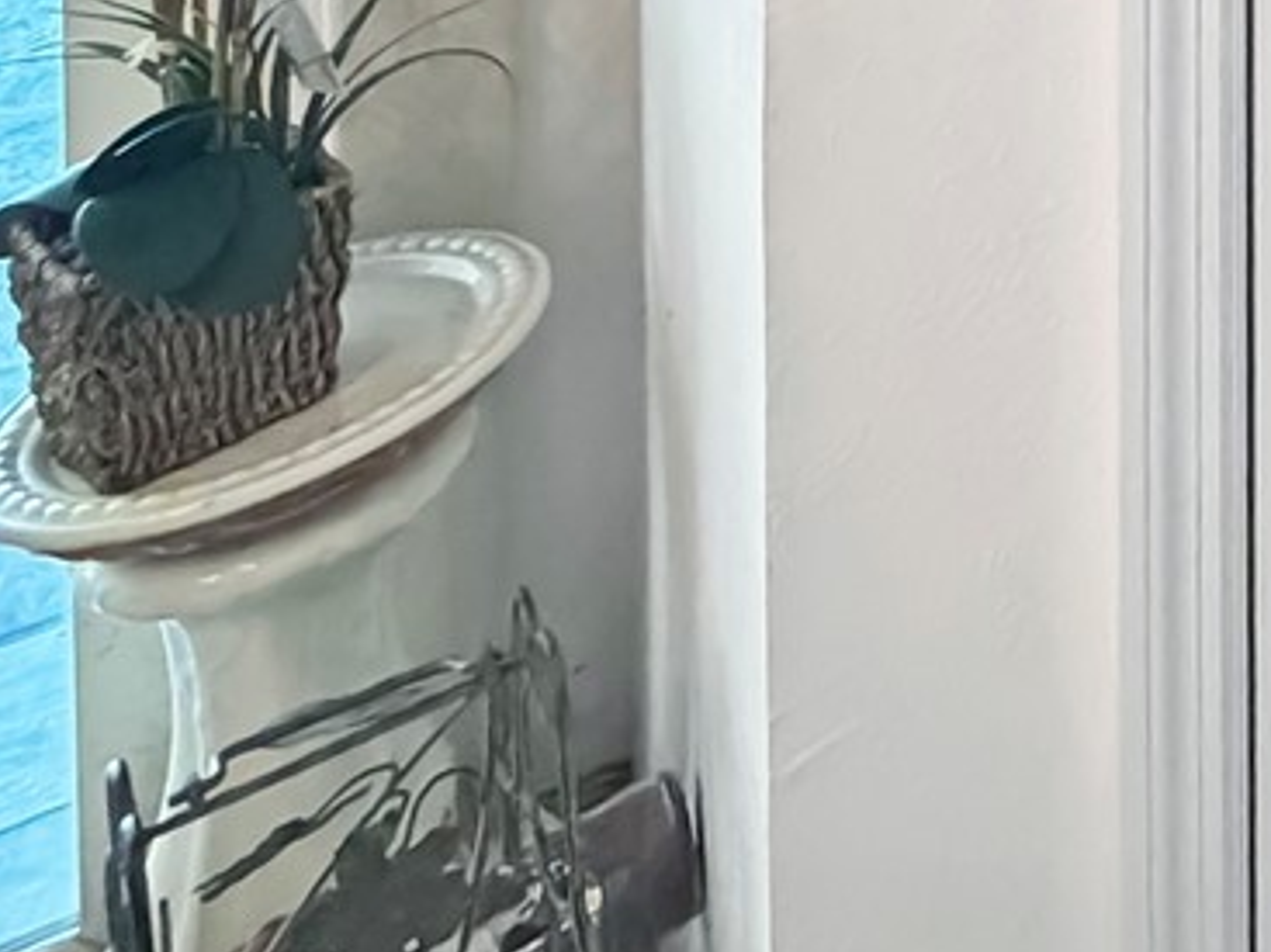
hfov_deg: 21.4
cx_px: 2265
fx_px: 2239
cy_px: -1000
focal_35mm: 61
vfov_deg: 17.0
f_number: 2.2
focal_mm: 2.22
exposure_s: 1/60
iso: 320
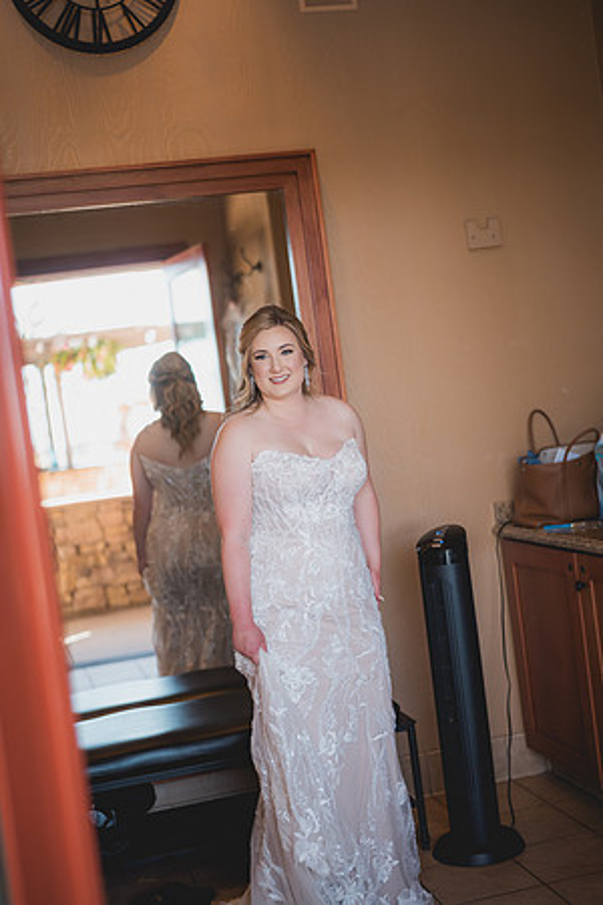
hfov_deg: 27.0
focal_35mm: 50
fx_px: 1256
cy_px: 452
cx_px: 302
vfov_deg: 39.6
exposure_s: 1/2000
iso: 1250
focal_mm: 50
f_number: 1.4
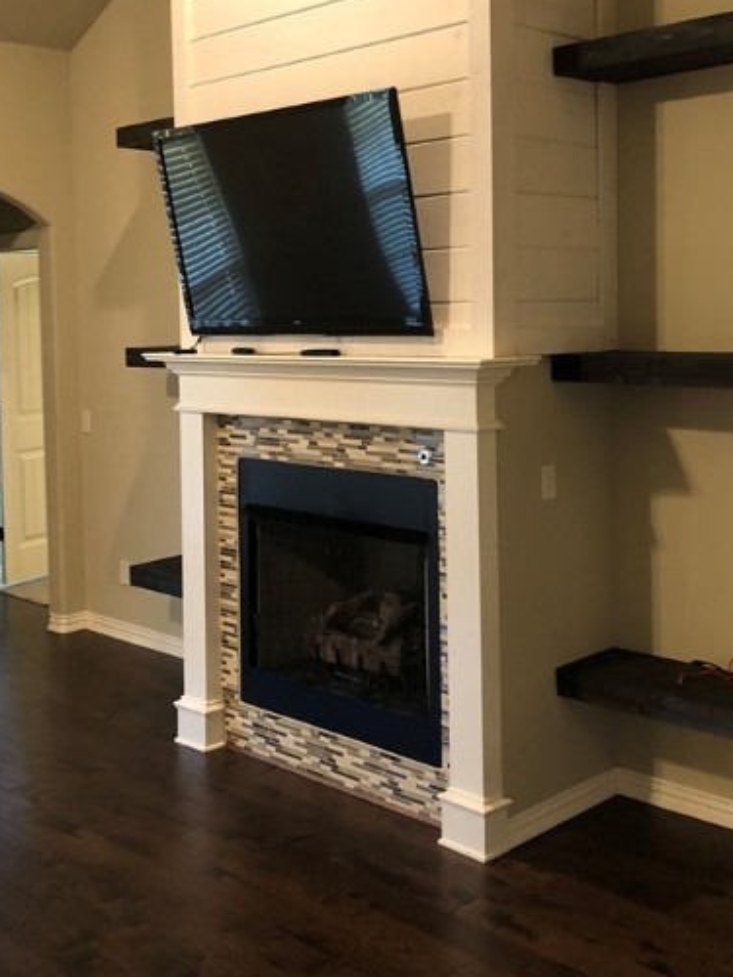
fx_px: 1214
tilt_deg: -3.8
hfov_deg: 33.5
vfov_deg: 43.5
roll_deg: +1.2
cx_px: 432
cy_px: 367
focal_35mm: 43
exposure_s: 1/6
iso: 80
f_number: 1.8
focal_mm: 4
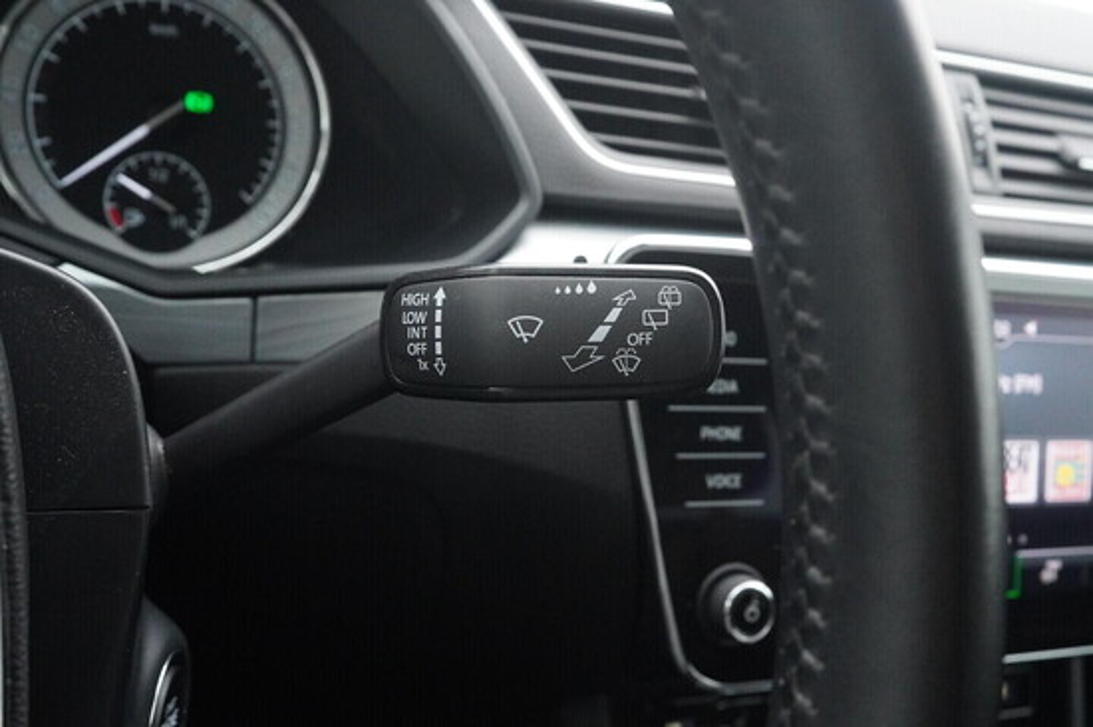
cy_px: 364
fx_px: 1092
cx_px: 546
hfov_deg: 53.2
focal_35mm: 36
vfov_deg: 36.8
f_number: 6.3
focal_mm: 24
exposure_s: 1/200
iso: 6400
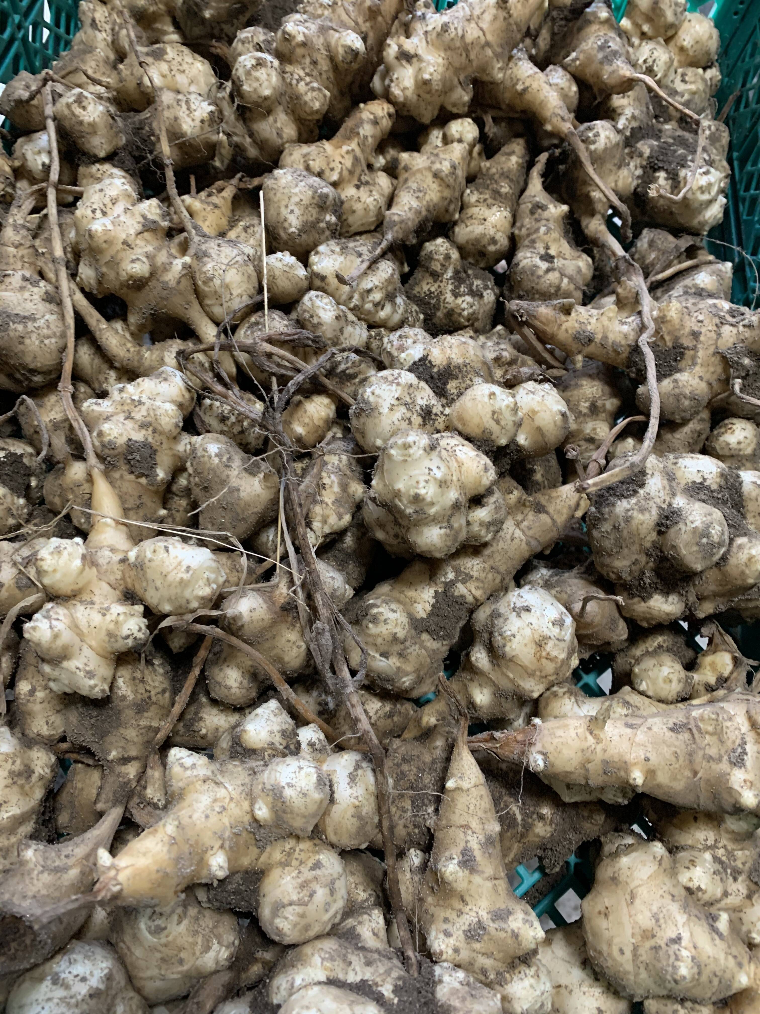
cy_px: 507
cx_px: 380
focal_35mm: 26
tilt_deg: -61.7
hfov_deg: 53.1
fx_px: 761
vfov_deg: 67.3
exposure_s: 1/60
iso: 320
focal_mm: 4.25
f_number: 1.8
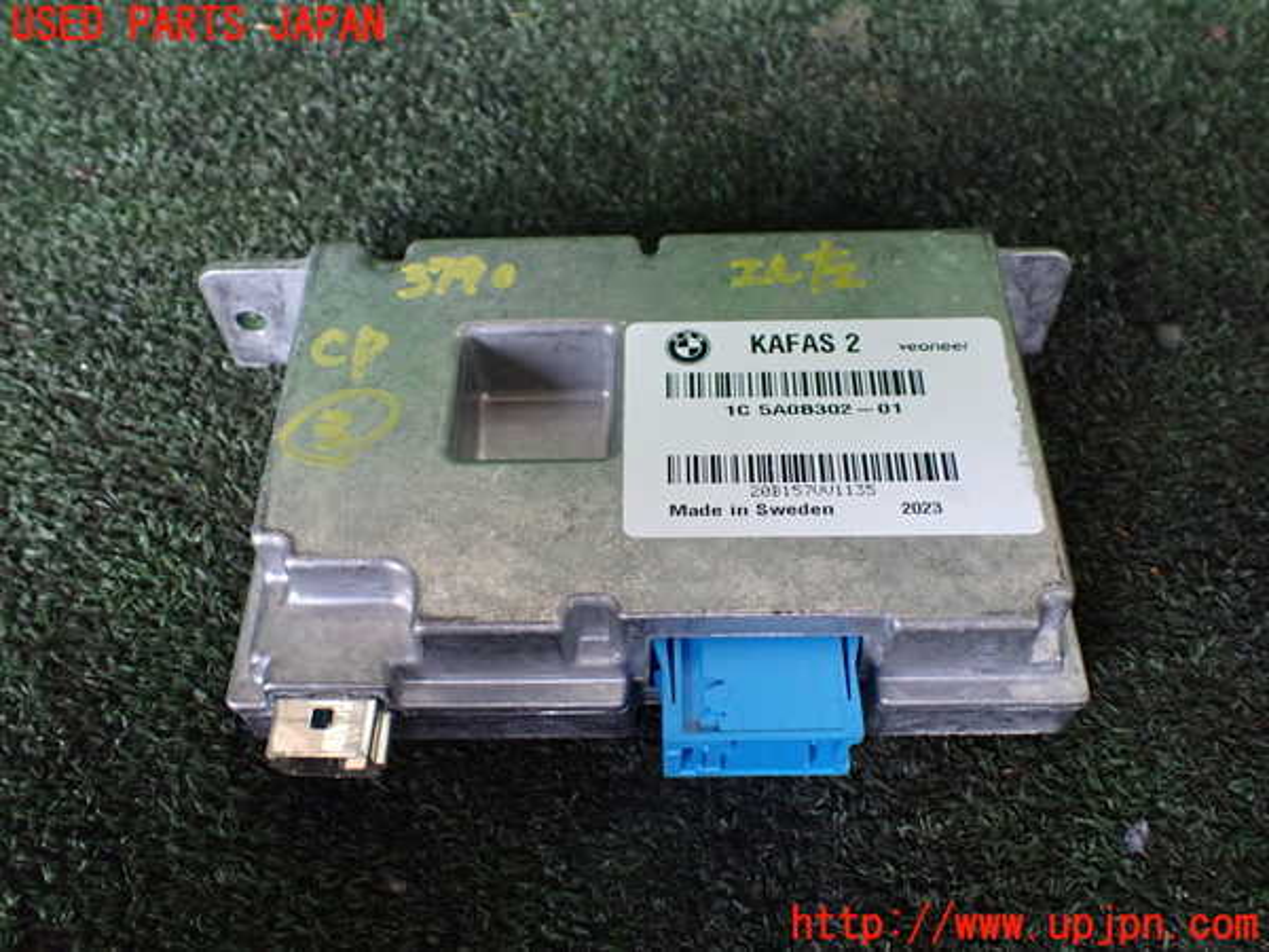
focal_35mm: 30
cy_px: 476
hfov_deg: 60.0
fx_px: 1100
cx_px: 634
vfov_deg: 46.8
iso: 800
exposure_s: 1/40
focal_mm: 5.4
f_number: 2.3
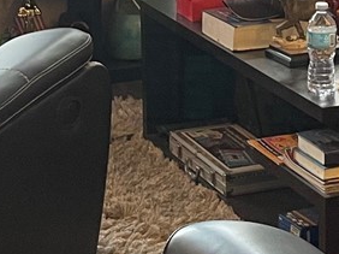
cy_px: -200
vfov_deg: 9.9
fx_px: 1389
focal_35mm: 142
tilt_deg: -5.9
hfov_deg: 13.9
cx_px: 252
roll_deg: -0.2
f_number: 1.6
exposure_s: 1/60
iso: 200
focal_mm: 5.1
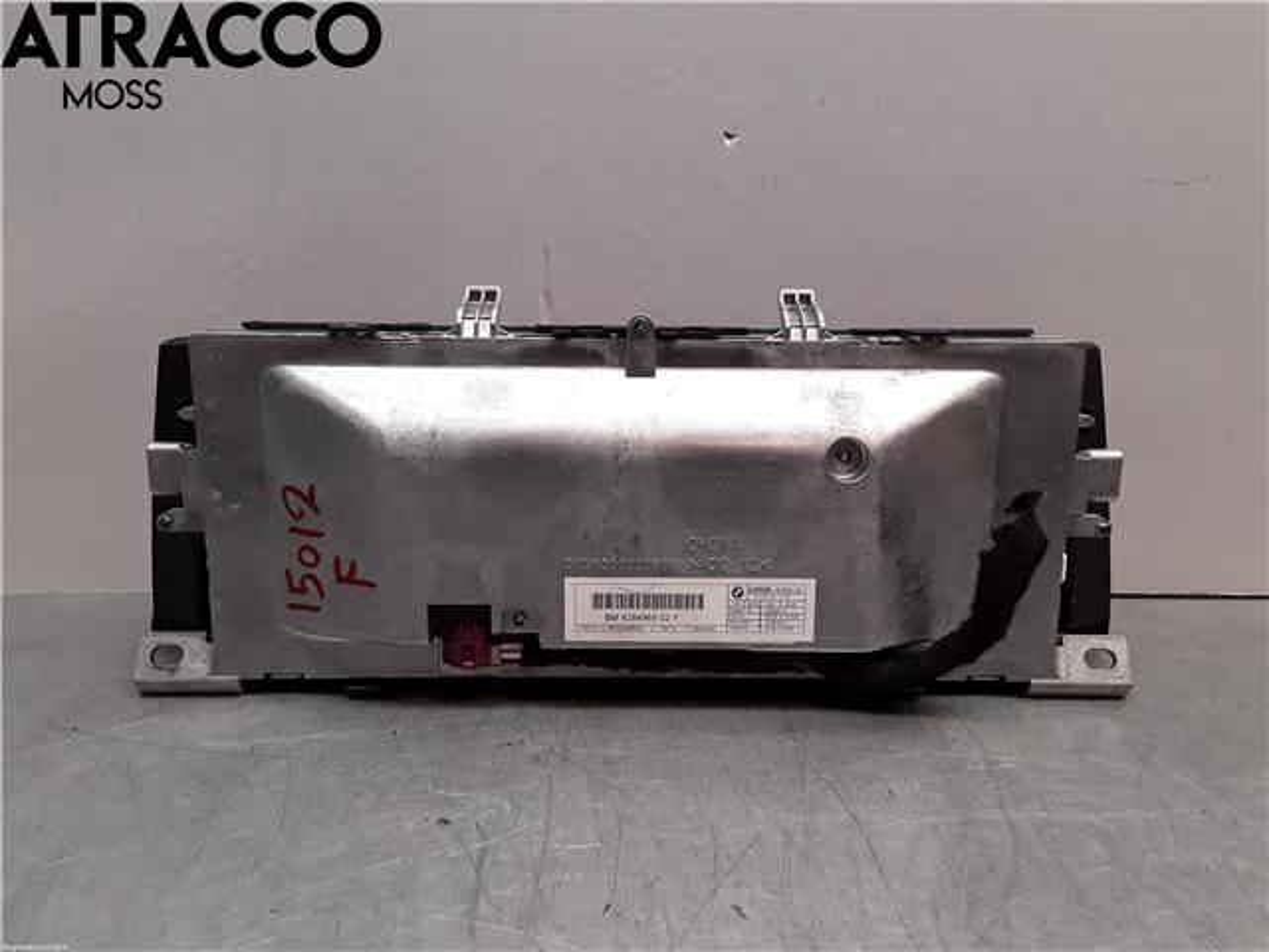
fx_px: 1026
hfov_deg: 63.4
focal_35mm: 28
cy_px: 476
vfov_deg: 49.7
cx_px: 634
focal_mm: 2.91
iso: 50
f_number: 1.9
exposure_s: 1/100
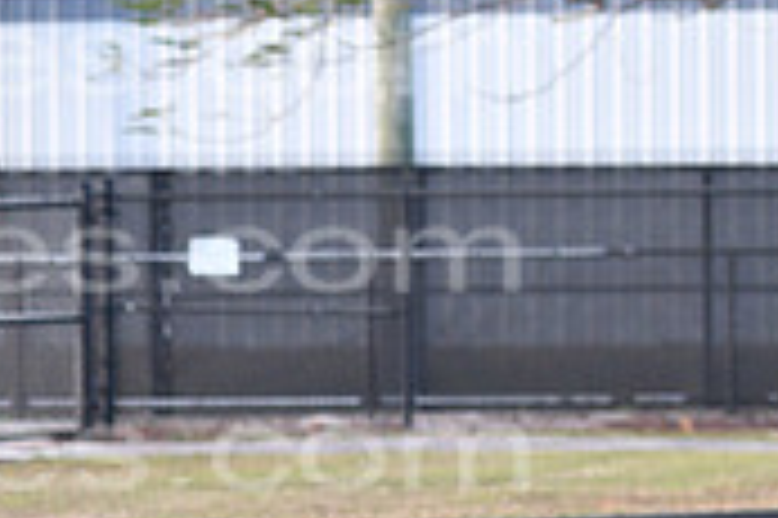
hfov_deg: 5.4
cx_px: -481
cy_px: 556
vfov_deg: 3.6
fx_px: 8154
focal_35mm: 378
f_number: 4
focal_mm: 75
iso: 1000
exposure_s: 1/2000
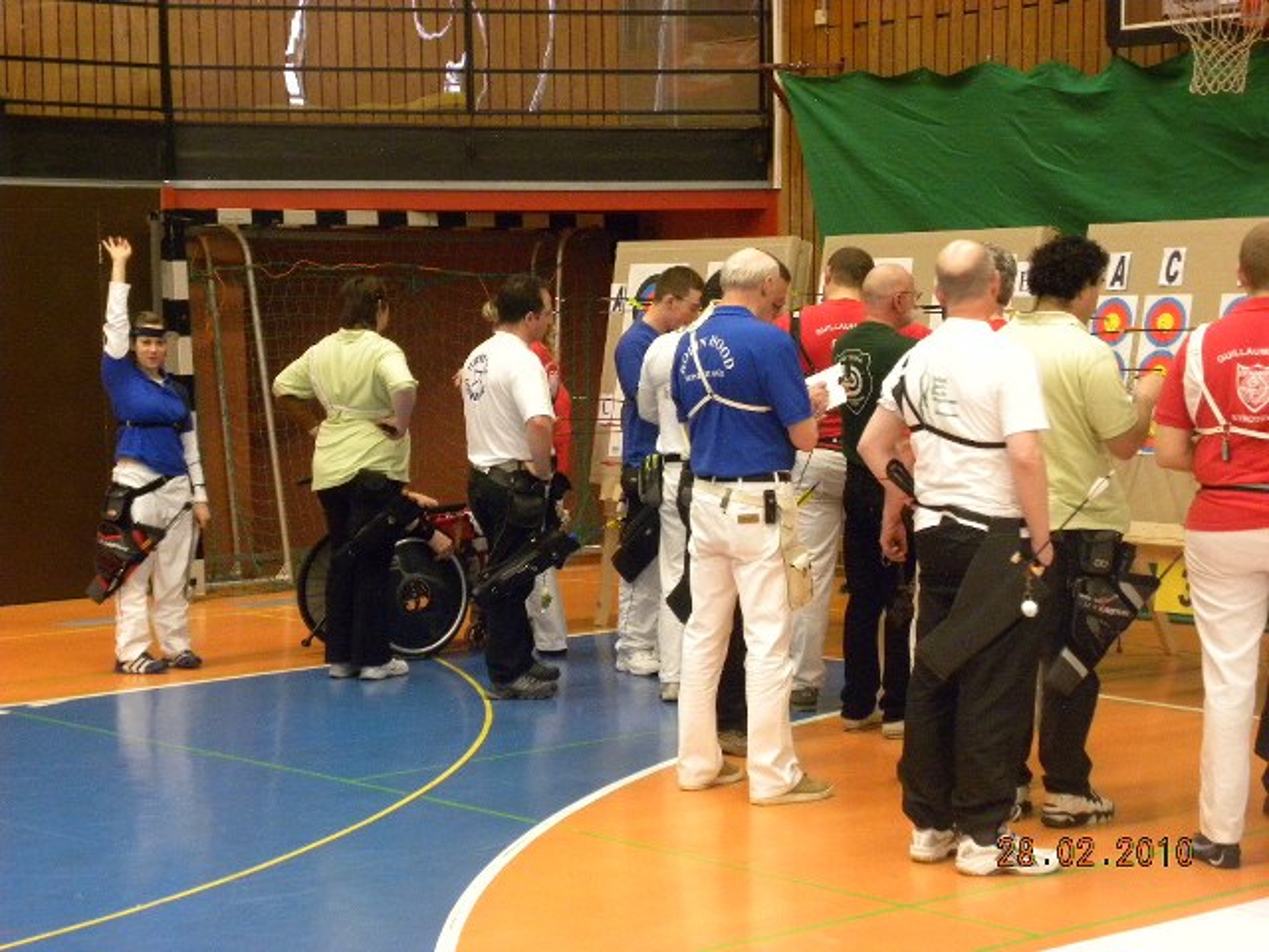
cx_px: 634
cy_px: 476
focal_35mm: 75
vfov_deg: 19.6
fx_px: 2749
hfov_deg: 26.0
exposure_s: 1/20.4
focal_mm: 13.4
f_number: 4
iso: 400
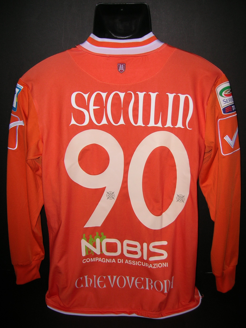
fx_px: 322
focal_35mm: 34
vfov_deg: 54.0
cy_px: 164
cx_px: 123
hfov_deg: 41.8
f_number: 2.9
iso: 50
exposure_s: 1/60.1
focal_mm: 5.7
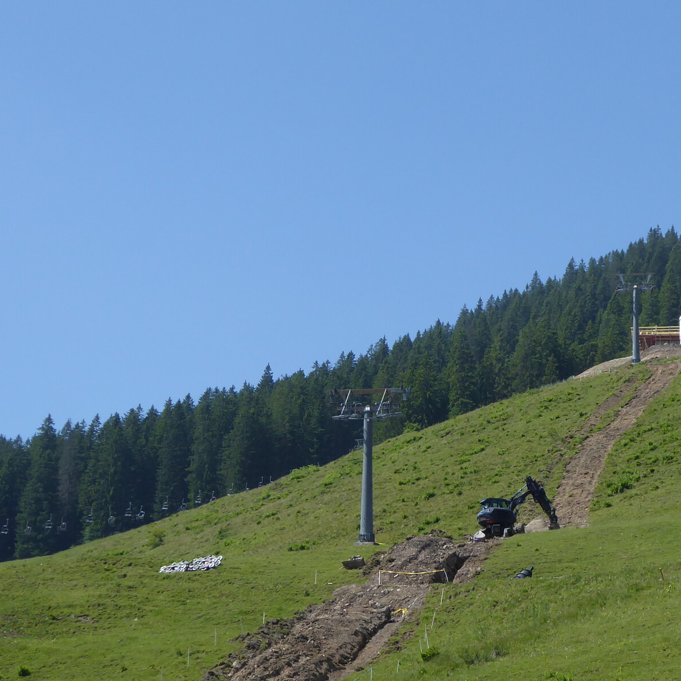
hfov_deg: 18.2
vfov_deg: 18.5
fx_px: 2092
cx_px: 608
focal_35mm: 94
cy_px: 325
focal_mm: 9
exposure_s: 1/500
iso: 80
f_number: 4.1
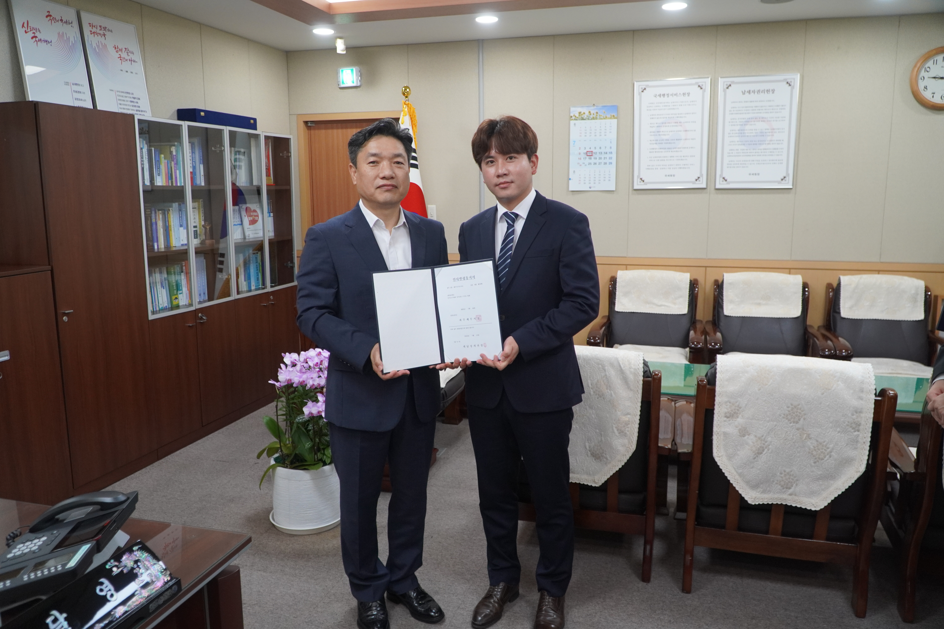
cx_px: 472
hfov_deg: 67.4
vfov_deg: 47.9
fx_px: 708
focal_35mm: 27
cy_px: 314
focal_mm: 18
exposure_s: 1/160
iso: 1000
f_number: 4
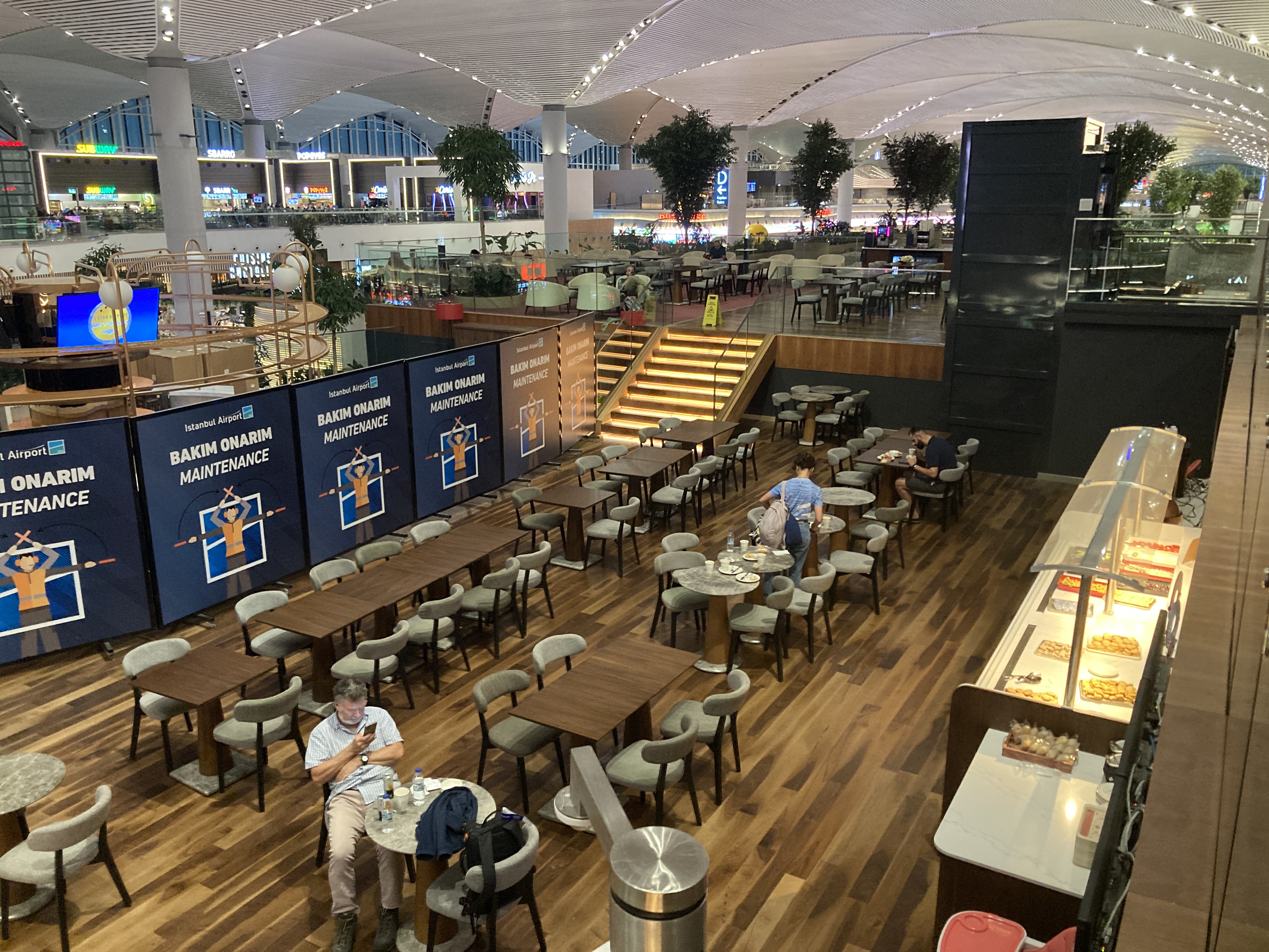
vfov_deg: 49.7
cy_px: 476
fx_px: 1026
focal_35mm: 28
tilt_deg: -14.5
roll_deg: -0.2
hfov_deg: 63.4
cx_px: 634
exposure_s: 1/50
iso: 320
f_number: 1.8
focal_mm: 3.99
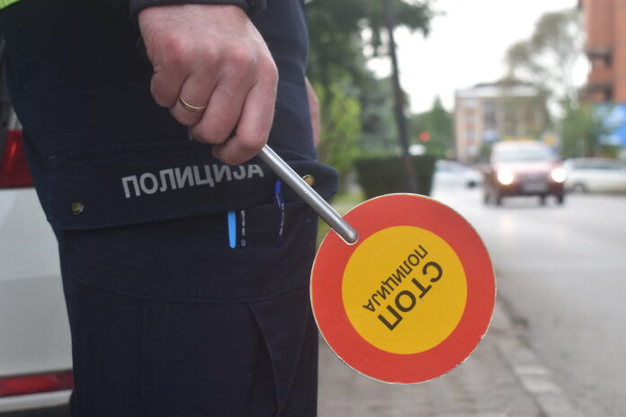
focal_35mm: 60
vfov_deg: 22.6
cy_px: 208
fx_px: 1043
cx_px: 313
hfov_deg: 33.4
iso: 100
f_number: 6.3
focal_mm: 40
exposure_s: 1/160
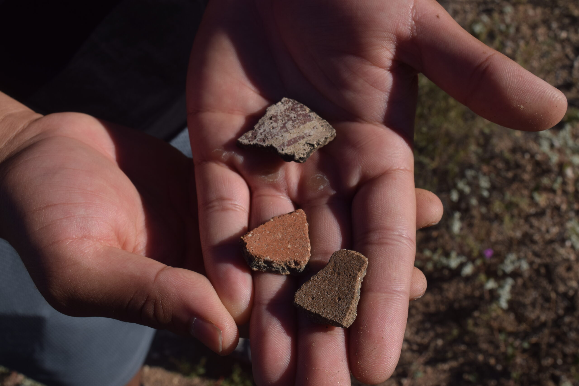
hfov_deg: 47.9
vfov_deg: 33.0
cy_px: 193
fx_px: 651
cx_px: 290
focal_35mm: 40
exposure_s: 1/125
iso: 100
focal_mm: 27
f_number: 13
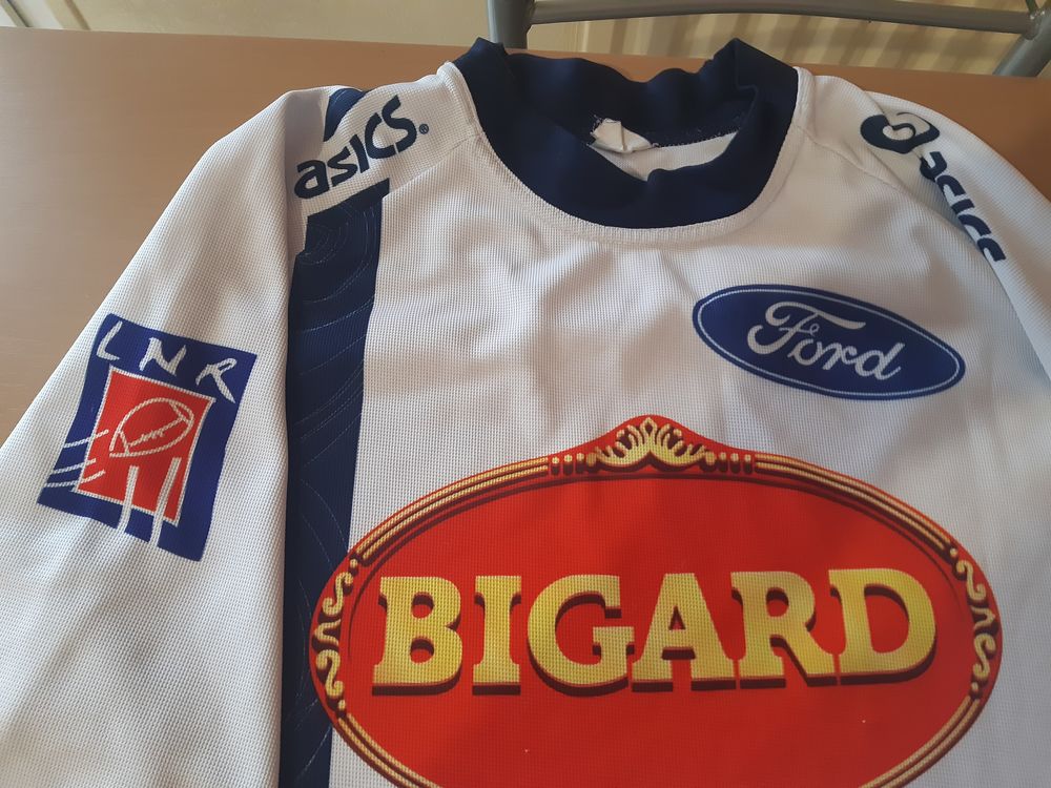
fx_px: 789
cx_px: 526
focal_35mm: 26
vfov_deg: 53.1
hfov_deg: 67.3
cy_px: 394
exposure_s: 1/25
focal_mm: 3.92
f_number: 1.7
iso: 250
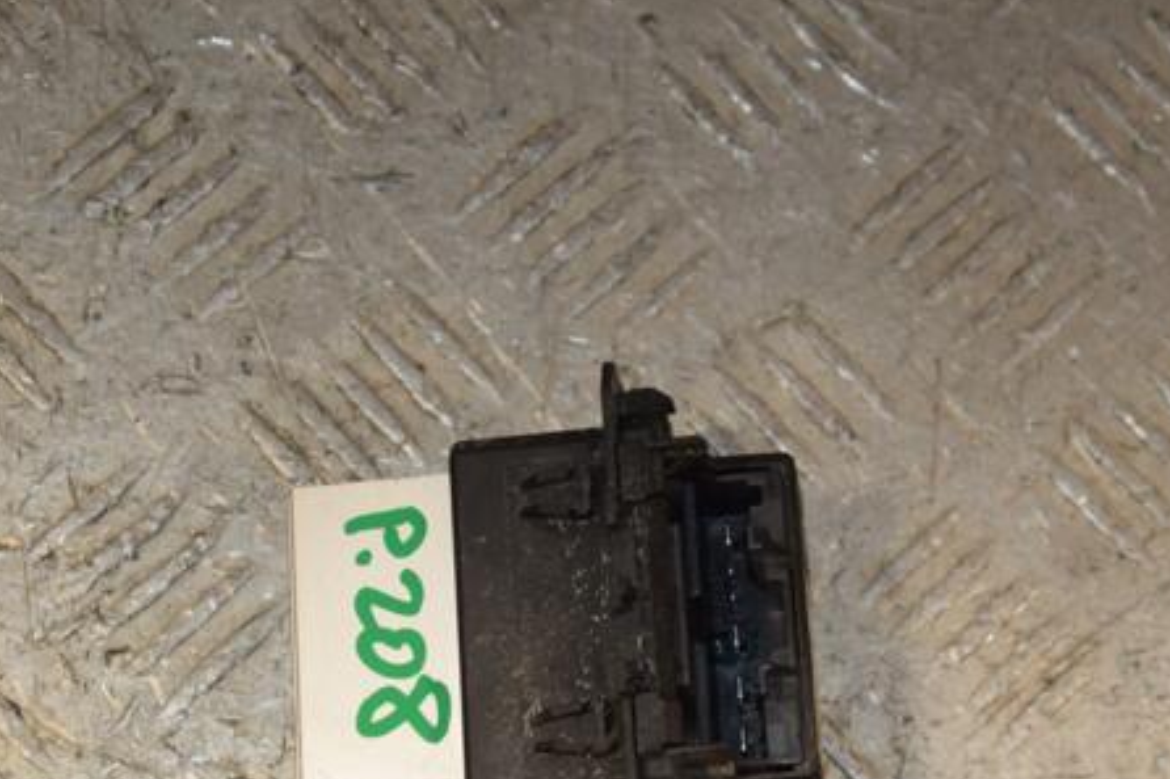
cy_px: 506
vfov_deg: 13.5
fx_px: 3281
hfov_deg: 20.2
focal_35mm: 101
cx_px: 643
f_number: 8
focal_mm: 50
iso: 800
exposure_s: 1/200
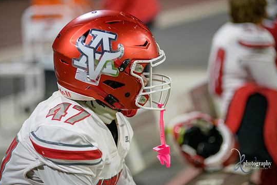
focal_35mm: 146
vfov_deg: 9.4
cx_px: 136
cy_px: 87
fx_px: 1124
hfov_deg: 14.0
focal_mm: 135
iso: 2000
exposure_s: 1/320
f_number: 2.8
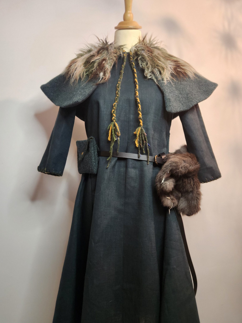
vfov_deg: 71.6
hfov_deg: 56.8
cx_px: 118
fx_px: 224
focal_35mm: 24
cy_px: 163
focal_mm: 5.4
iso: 640
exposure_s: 1/33
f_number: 1.8
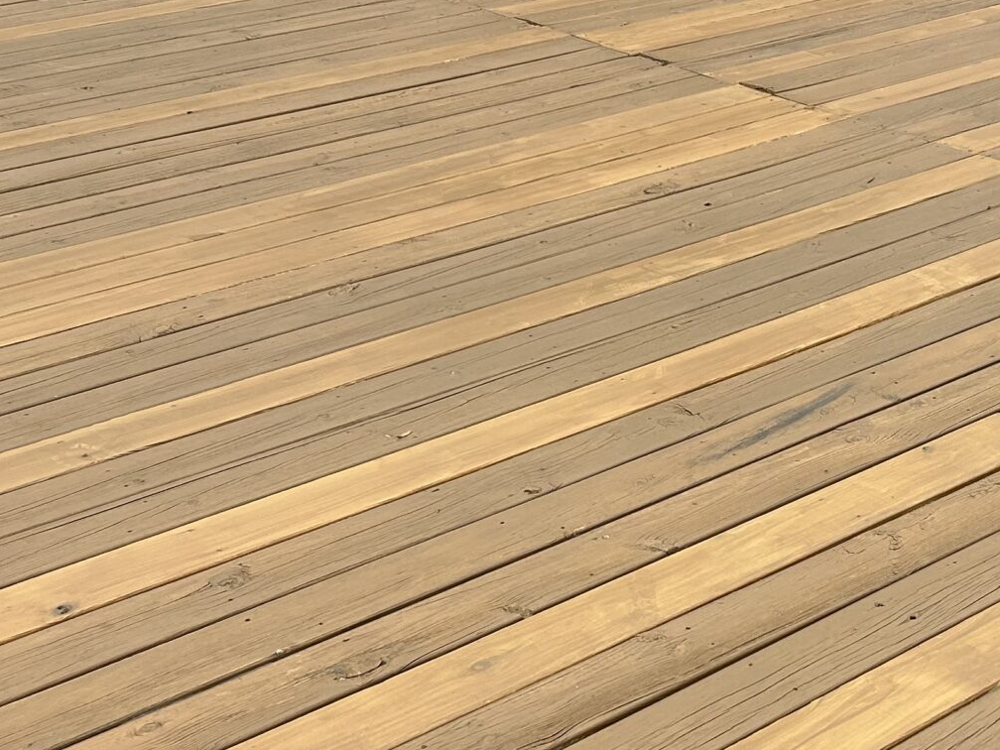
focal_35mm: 66
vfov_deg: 22.2
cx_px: 731
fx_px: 1907
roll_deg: +0.5
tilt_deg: -26.1
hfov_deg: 29.0
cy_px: 464
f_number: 1.5
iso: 50
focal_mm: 5.7
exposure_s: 1/2008
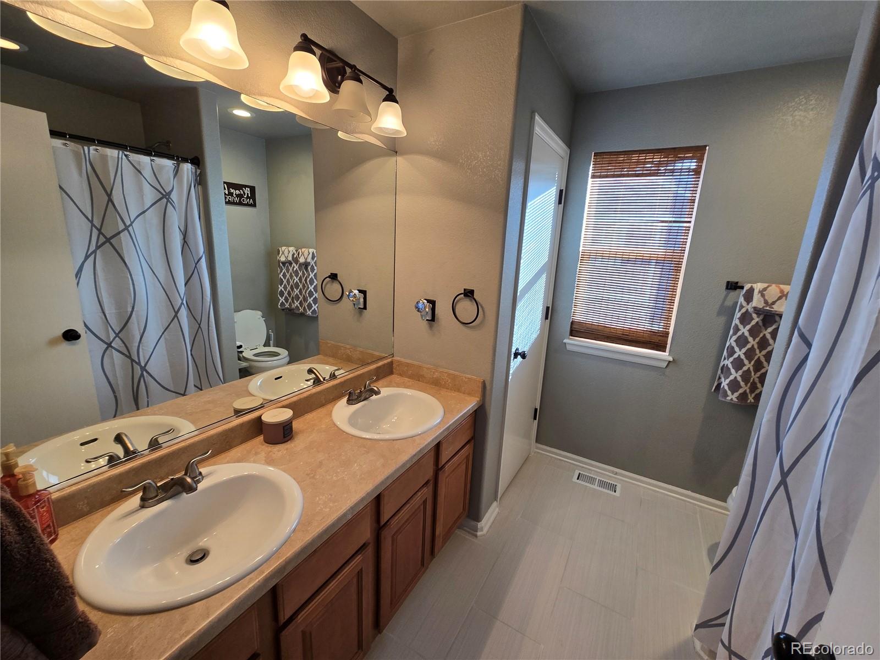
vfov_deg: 89.9
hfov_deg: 106.2
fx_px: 330
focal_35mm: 13
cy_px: 330
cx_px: 440
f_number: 2.2
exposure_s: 1/60
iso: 80
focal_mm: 2.2
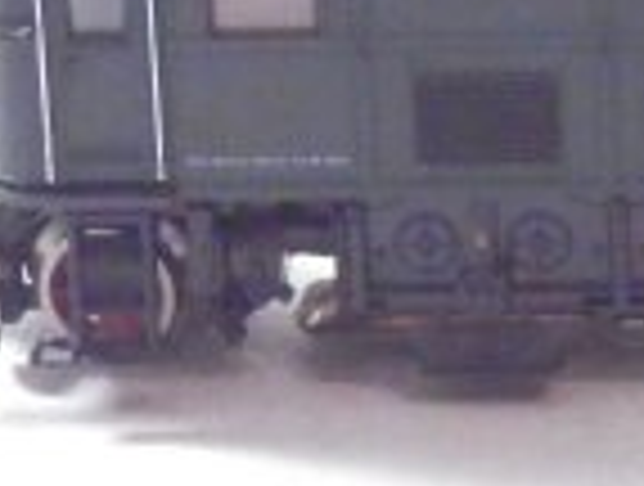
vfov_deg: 5.4
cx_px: 986
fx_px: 5148
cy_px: -184
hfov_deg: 7.0
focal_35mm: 276
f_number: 4.4
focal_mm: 11.9
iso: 2500
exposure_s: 1/160
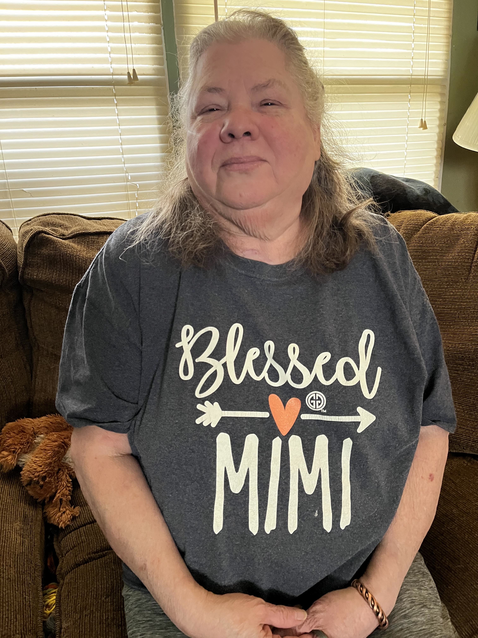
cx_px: 239
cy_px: 319
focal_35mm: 26
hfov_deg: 53.1
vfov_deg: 67.3
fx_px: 479
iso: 640
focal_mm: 5.1
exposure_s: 1/40
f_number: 1.6
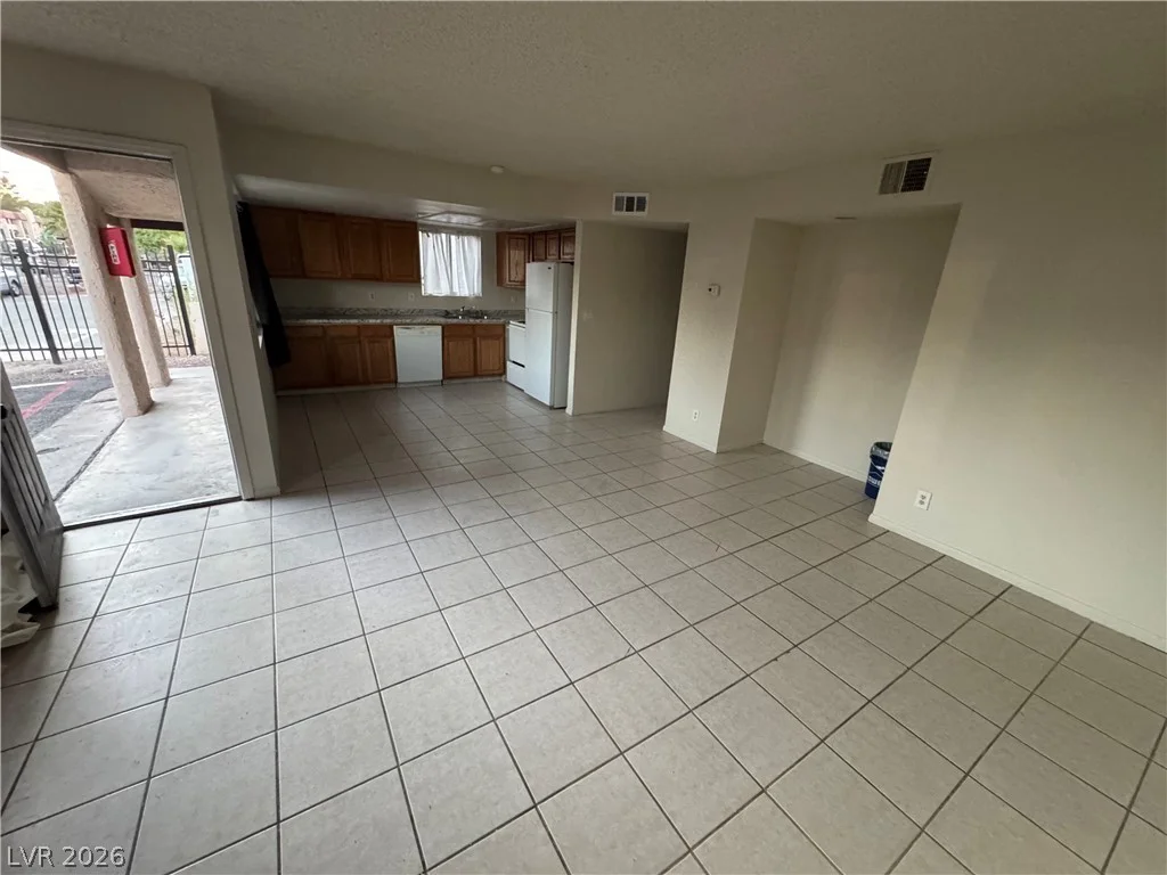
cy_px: 438
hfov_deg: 102.1
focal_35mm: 14
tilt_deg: -18.7
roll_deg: -3.2
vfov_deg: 85.7
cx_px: 584
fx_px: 472
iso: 1250
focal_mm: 2.22
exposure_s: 1/60
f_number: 2.2
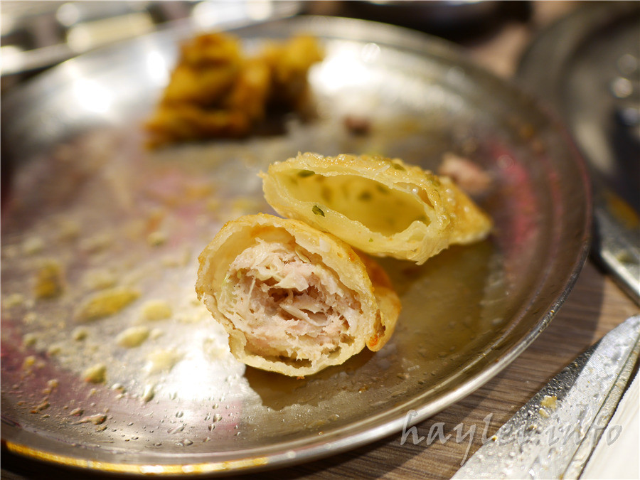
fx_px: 555
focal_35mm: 30
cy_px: 240
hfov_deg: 60.0
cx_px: 320
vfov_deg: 46.8
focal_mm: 15
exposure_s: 1/160
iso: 200
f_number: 2
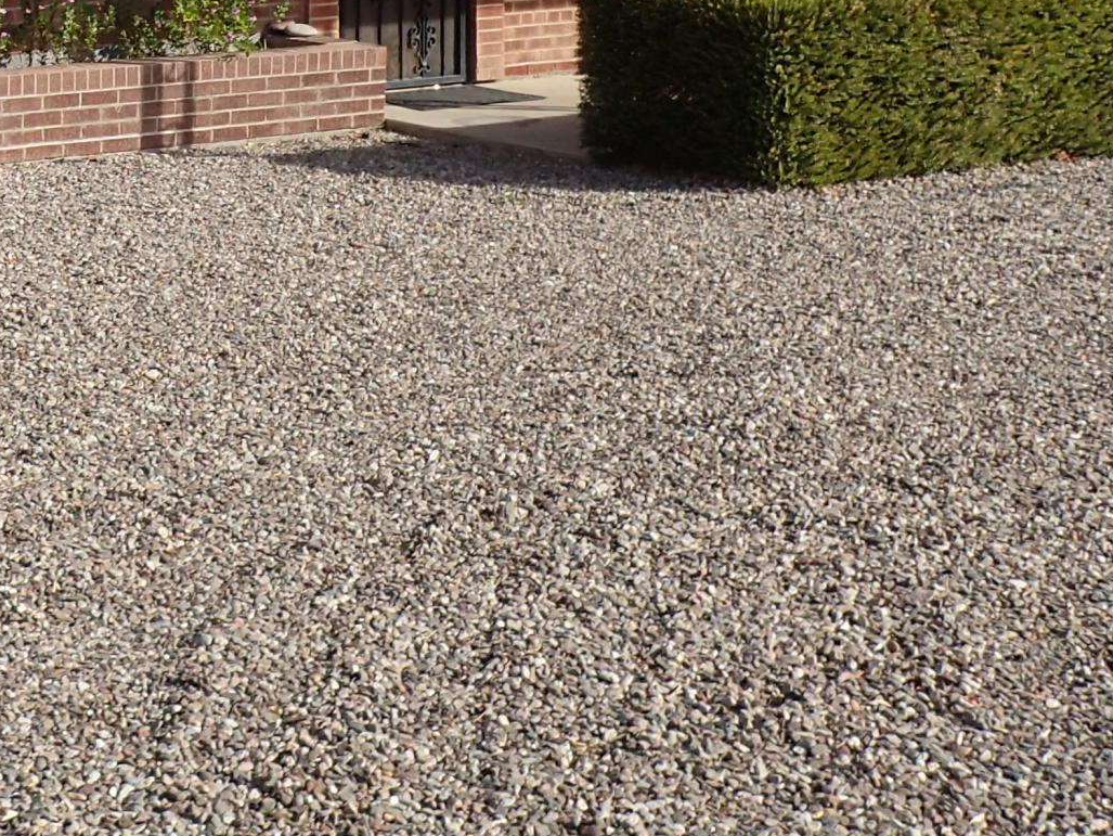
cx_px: -112
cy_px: -37
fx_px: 2348
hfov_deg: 24.8
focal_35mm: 73
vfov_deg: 19.5
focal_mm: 4.5
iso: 100
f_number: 8
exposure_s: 1/160
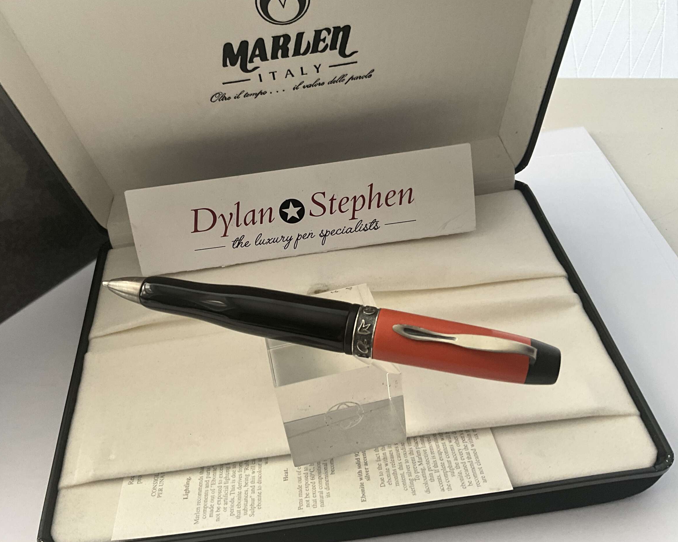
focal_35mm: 31
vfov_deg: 47.1
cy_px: 271
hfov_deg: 57.1
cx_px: 309
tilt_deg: -45.4
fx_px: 622
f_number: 1.8
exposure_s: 1/96
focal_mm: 3
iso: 64
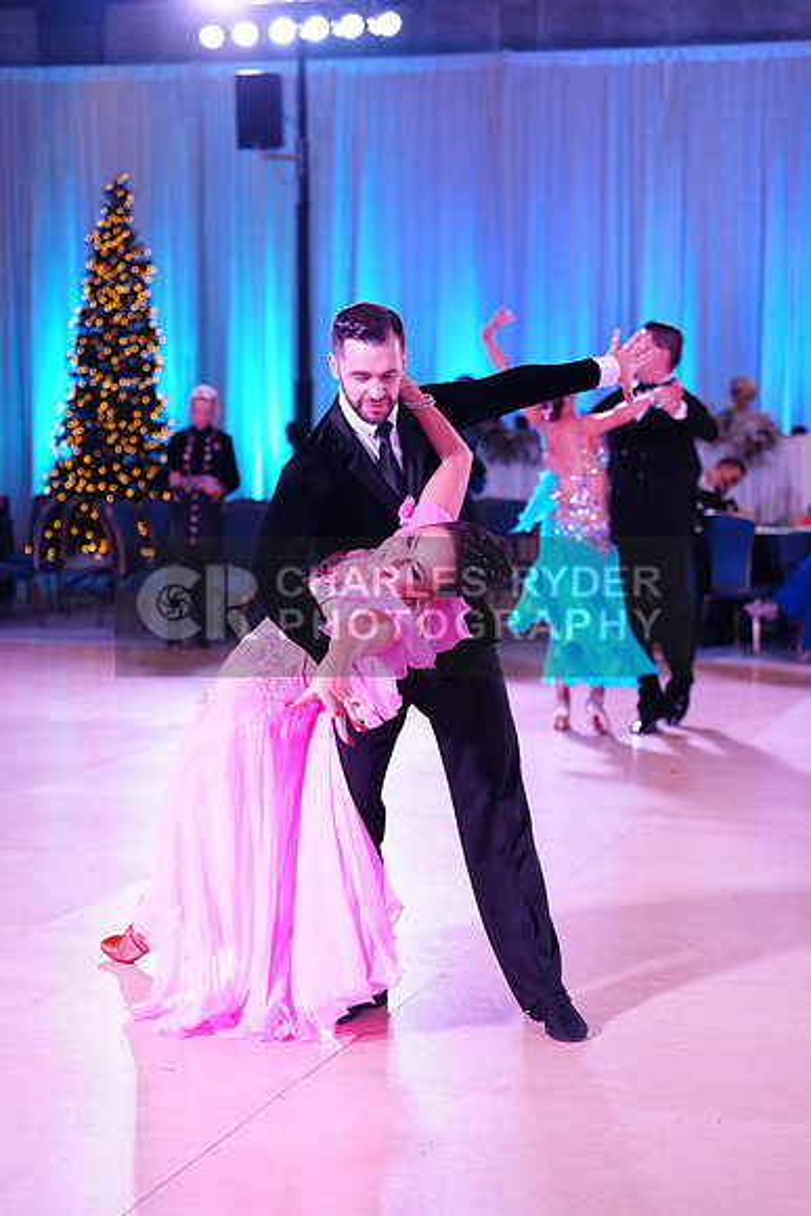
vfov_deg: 28.8
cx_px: 406
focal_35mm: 70
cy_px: 608
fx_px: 2364
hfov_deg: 19.5
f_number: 2.8
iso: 2500
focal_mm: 70
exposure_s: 1/500
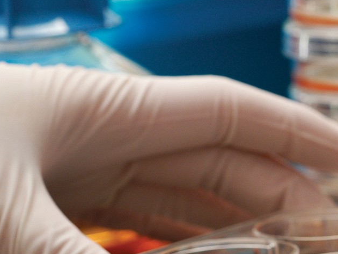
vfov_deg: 7.2
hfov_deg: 9.6
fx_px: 2011
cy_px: 179
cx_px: 308
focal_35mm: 206
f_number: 8
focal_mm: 60
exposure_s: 1/125
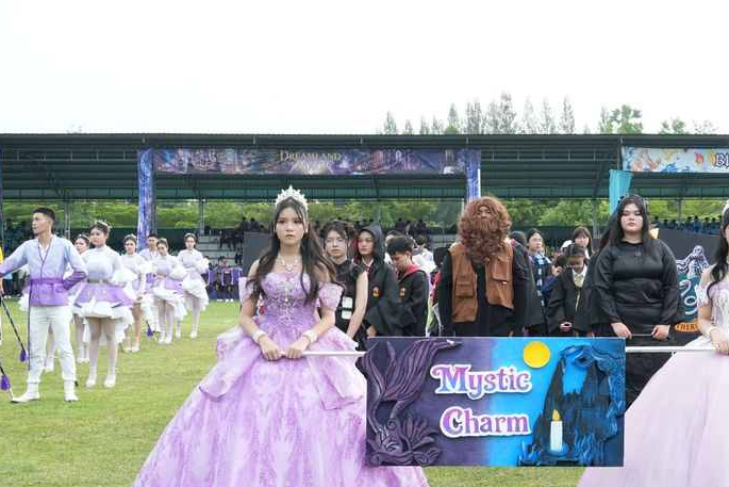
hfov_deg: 28.9
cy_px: 331
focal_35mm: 69
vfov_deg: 19.7
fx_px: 1397
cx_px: 526
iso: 1250
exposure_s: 1/1600
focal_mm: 28
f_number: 5.6
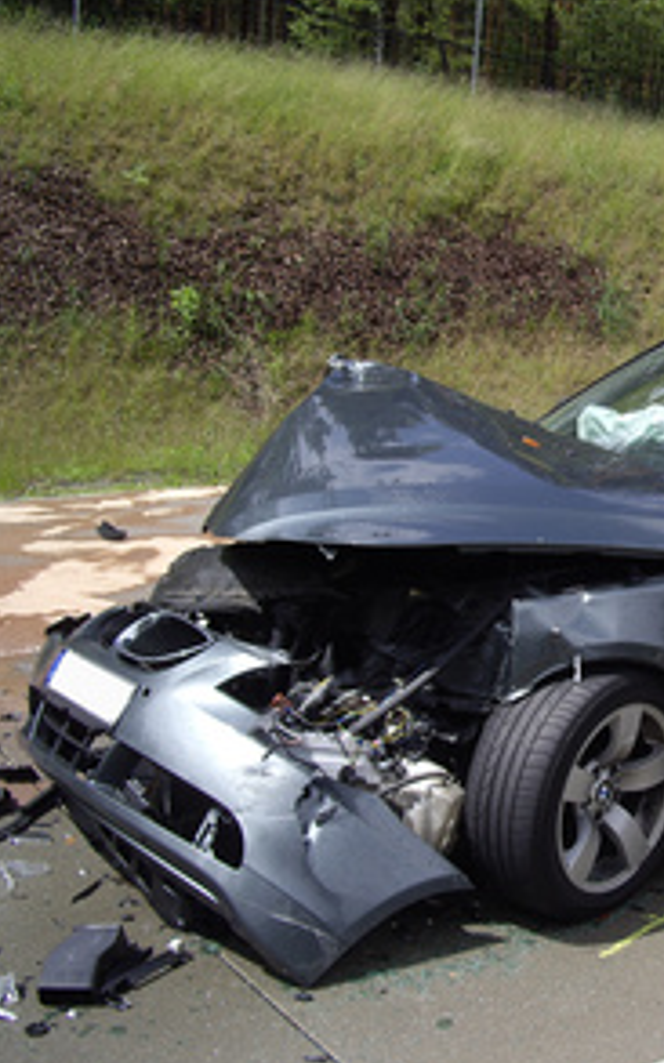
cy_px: 530
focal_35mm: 55
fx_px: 1593
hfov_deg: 22.5
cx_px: 682
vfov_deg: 36.9
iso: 50
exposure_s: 1/160
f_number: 5.6
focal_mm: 7.9
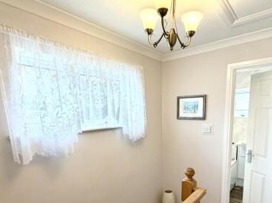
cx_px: 140
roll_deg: +1.4
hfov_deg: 76.4
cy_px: 135
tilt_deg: -7.9
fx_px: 173
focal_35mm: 22
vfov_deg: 59.7
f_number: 2.2
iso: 100
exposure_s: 1/100
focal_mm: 2.22
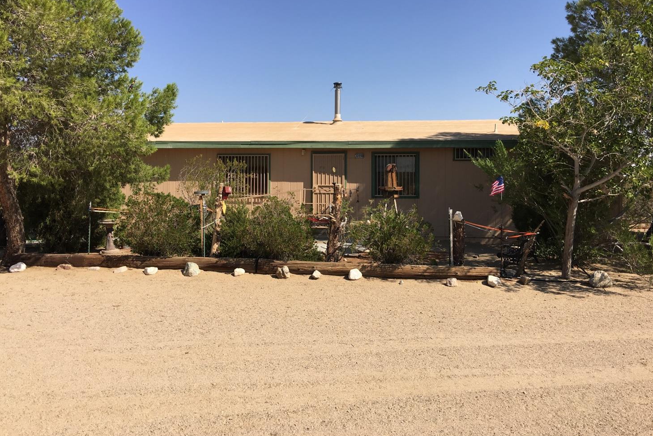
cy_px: 197
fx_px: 562
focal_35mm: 31
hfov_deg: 60.3
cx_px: 321
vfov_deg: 42.3
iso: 25
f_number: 2.2
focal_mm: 4.15
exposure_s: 1/1479
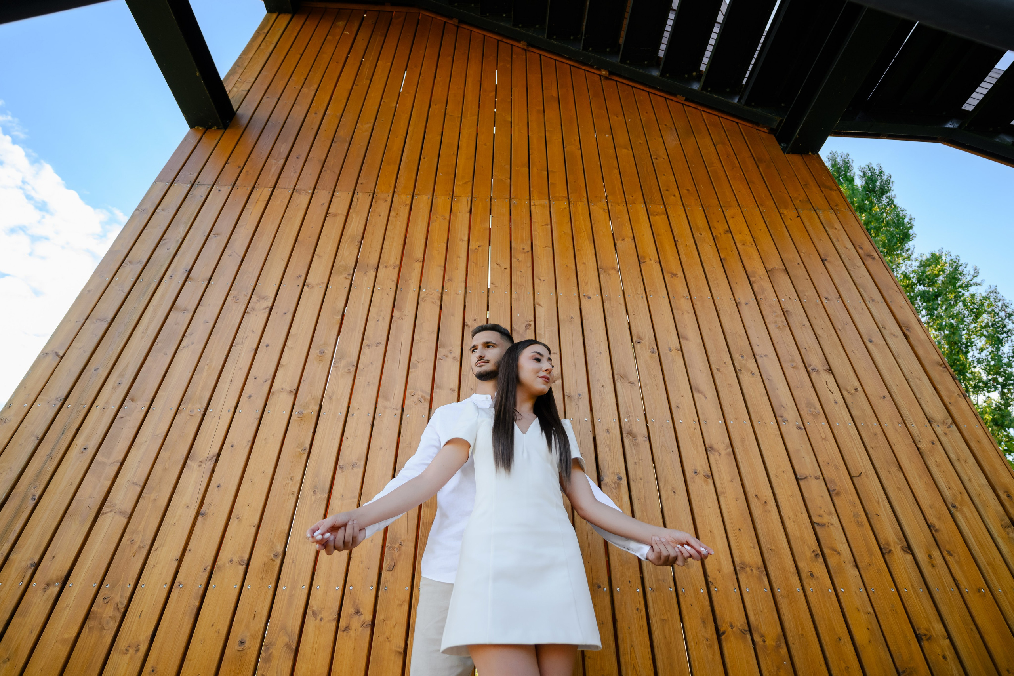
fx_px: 479
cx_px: 507
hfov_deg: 93.3
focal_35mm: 17
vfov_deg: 70.4
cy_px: 338
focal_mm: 17
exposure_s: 1/400
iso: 250
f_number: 2.8
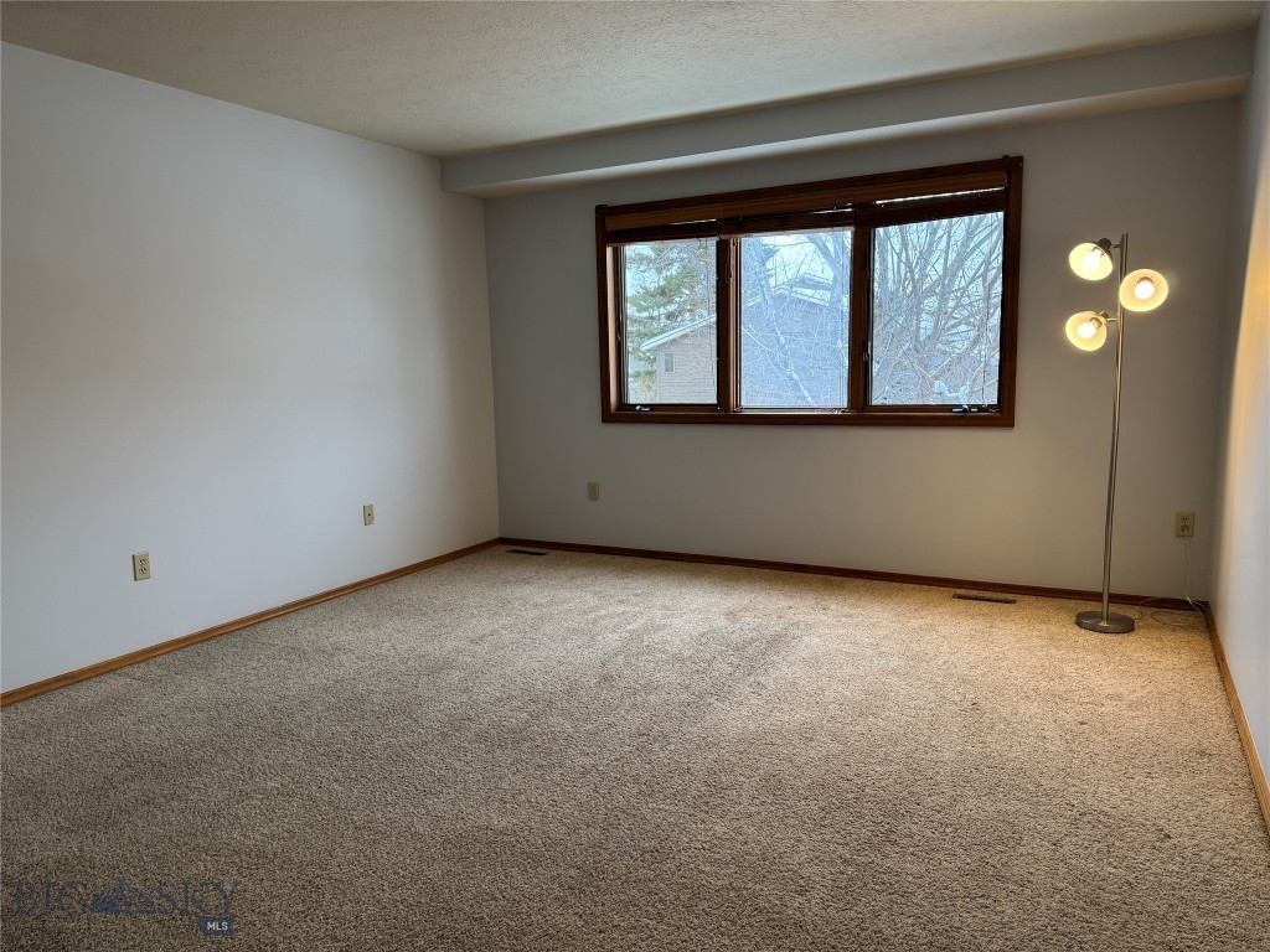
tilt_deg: -7.9
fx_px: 881
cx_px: 635
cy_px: 476
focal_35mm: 24
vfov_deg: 56.8
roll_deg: +1.9
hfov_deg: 71.6
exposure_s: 1/120
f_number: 1.78
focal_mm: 6.76
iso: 125
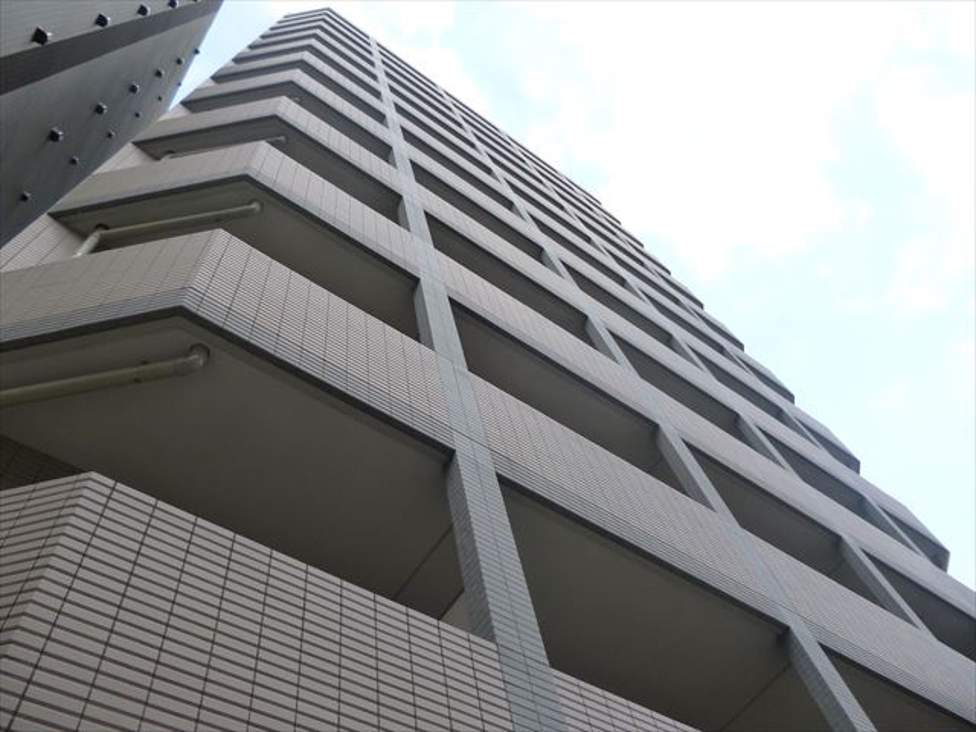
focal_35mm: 28
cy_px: 366
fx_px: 789
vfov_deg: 49.7
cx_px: 488
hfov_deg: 63.4
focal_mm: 5
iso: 160
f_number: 3.1
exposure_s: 1/160
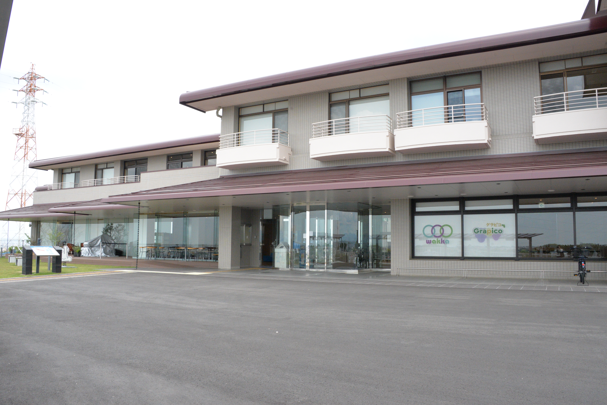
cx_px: 304
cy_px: 202
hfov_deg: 65.5
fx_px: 472
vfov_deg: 46.4
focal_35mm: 28
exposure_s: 1/800
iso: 3200
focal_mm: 28
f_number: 14
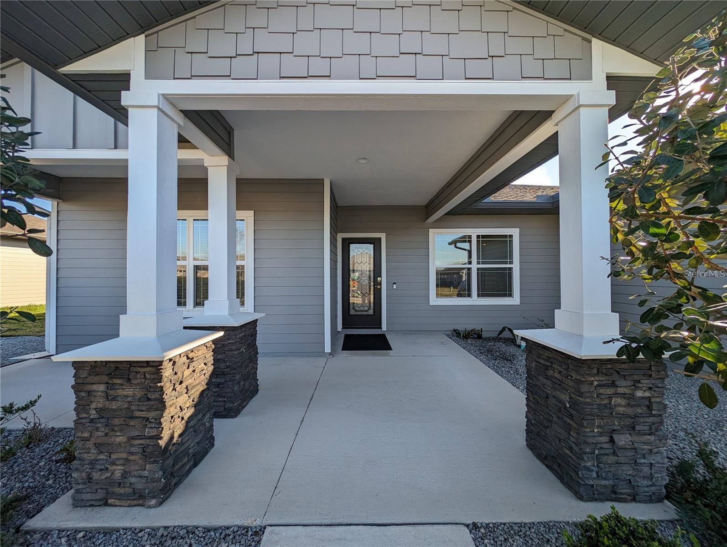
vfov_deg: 94.6
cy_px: 274
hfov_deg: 110.5
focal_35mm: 12
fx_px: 252
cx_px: 364
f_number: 1.95
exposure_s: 1/907
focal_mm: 2.23
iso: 44
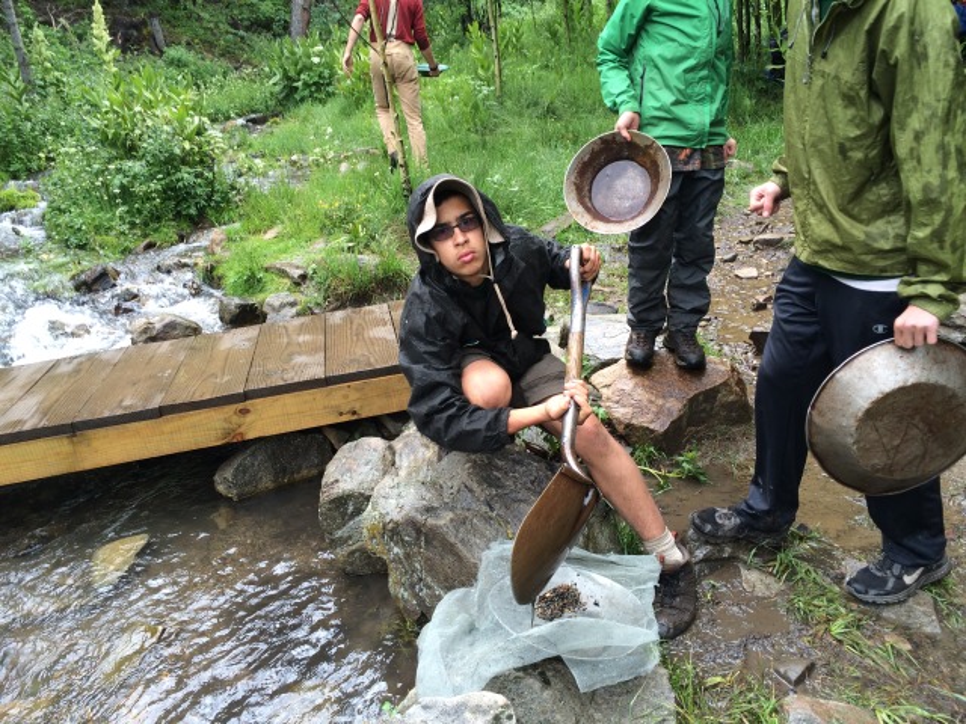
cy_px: 362
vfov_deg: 48.2
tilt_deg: -22.3
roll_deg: +3.5
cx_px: 483
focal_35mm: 29
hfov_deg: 61.7
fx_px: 809
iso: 32
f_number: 2.2
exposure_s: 1/134
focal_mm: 4.15
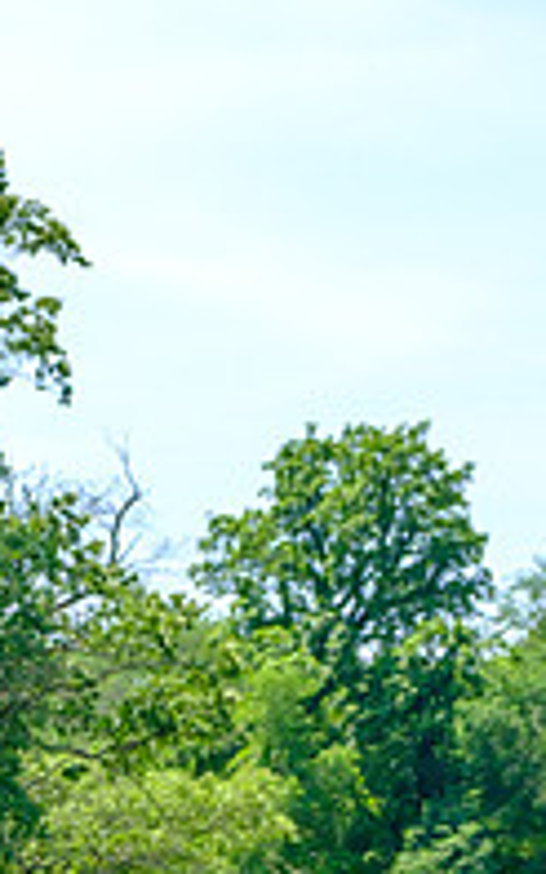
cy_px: 963
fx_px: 3550
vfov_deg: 13.7
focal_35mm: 149
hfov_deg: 8.7
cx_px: -102
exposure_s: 1/500
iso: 200
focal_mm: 42.5
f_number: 5
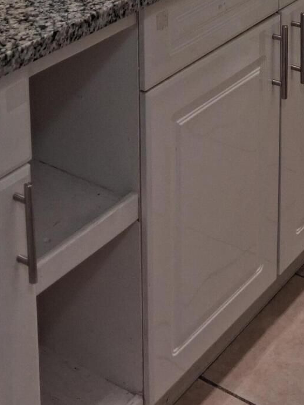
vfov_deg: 22.1
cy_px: -139
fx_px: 913
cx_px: 183
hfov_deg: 18.9
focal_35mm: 78
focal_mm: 4
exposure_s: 1/120
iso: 160
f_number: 1.8
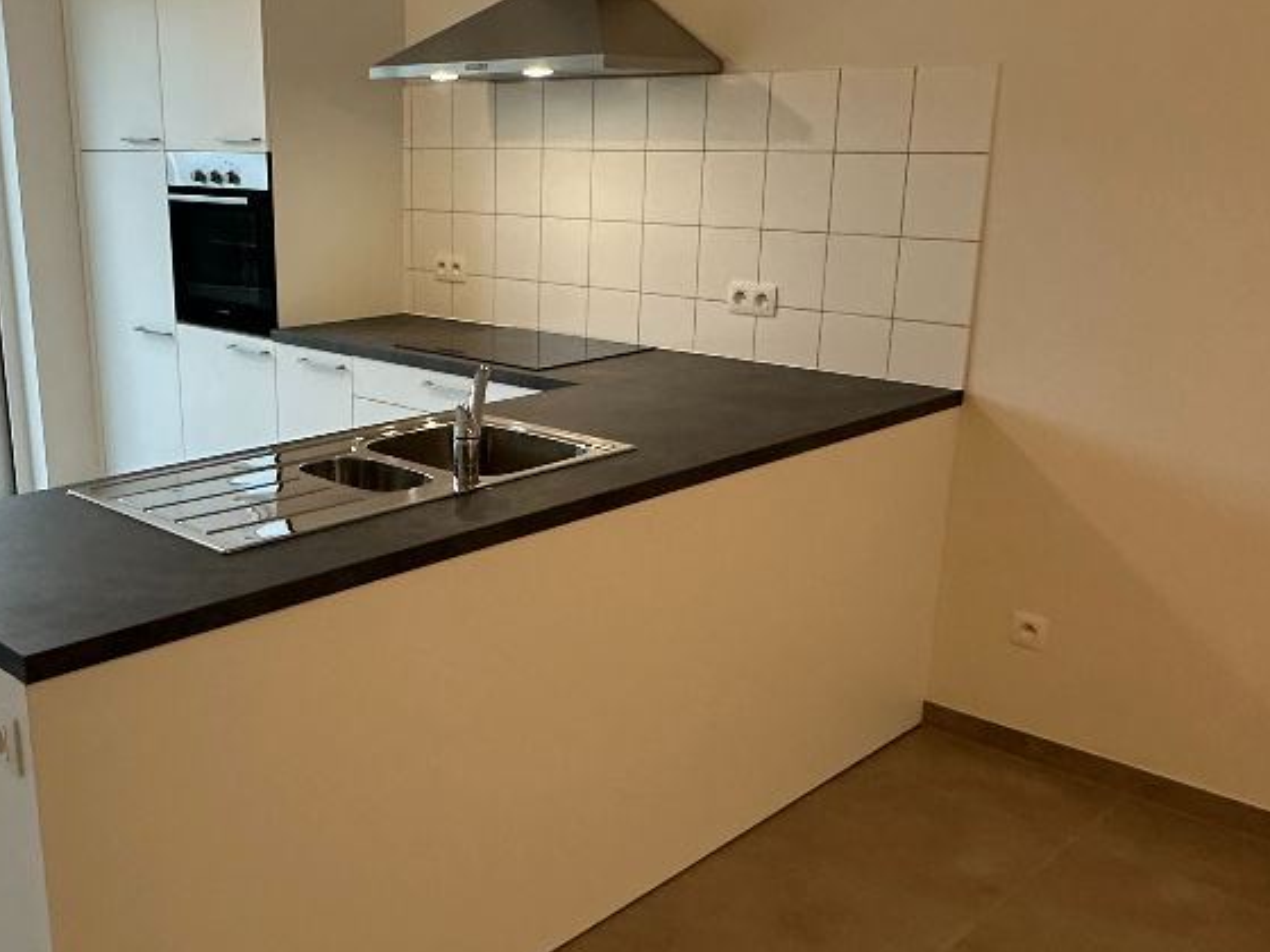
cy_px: 526
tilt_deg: -16.4
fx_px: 1321
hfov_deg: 50.6
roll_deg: +0.1
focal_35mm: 36
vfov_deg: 39.6
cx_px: 444
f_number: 2.2
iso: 250
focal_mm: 2.22
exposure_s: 1/100
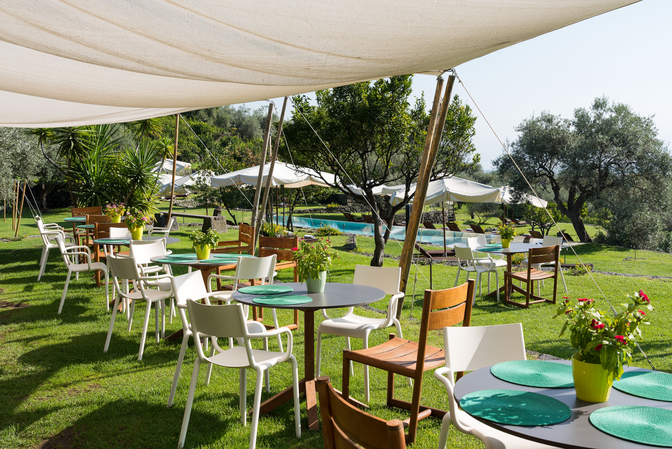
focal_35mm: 39
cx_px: 336
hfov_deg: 49.5
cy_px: 224
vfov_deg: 34.2
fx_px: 728
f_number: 10
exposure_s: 1/100
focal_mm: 39
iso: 100
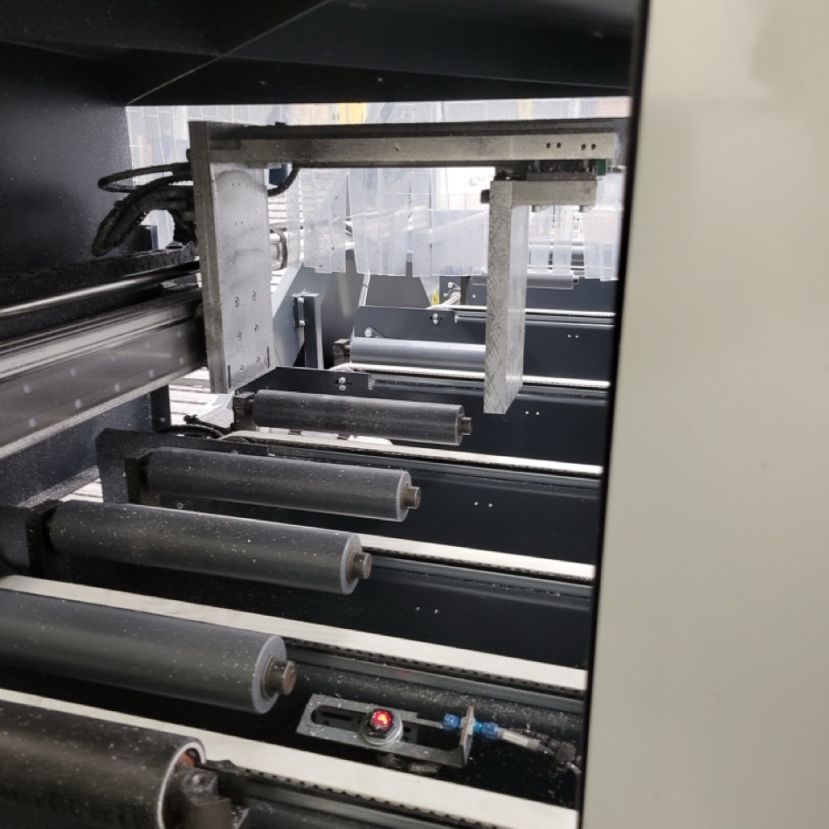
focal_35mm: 31
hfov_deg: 52.5
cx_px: 416
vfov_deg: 52.5
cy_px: 444
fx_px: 840
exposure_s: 1/40
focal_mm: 5.4
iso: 400
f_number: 1.8
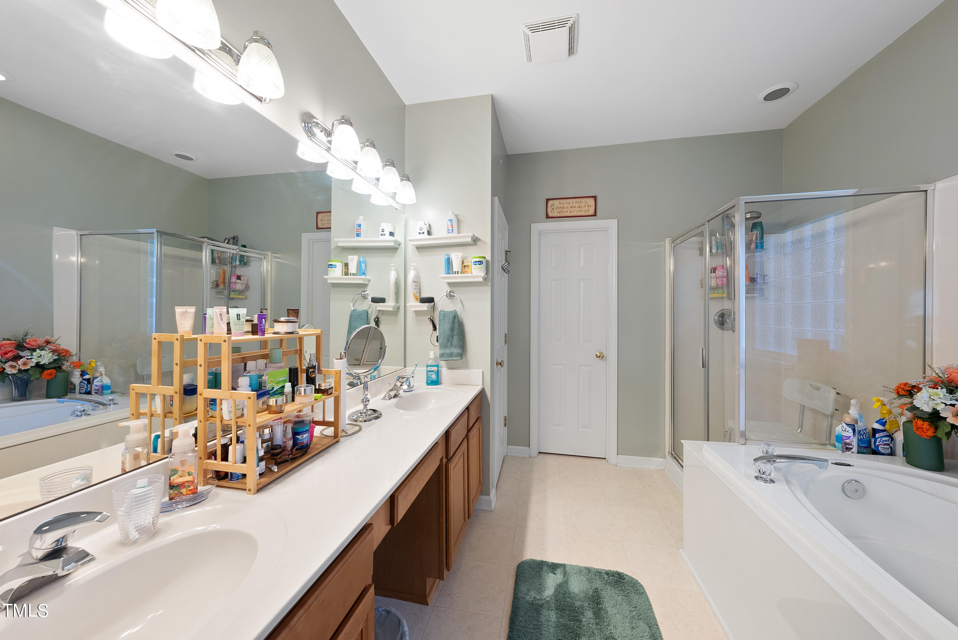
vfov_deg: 90.1
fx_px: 319
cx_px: 479
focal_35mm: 12
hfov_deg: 112.6
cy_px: 320
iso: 400
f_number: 7.1
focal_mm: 12
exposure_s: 1/10
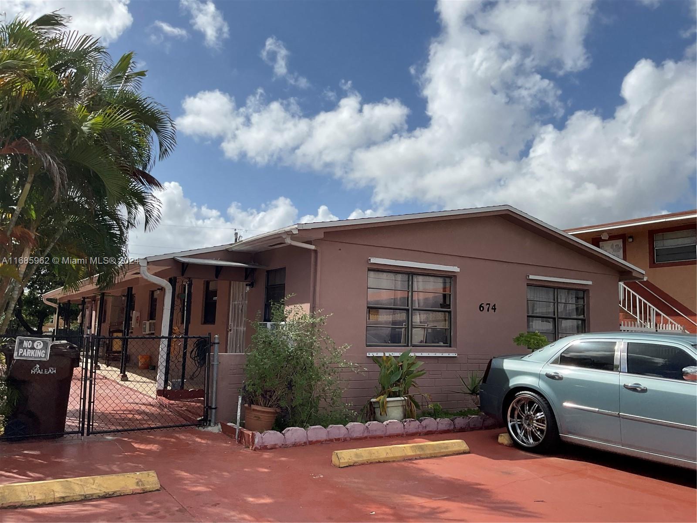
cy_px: 262
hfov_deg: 61.7
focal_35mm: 29
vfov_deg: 48.2
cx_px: 348
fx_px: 584
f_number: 1.8
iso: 16
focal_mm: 3
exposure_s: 1/3534
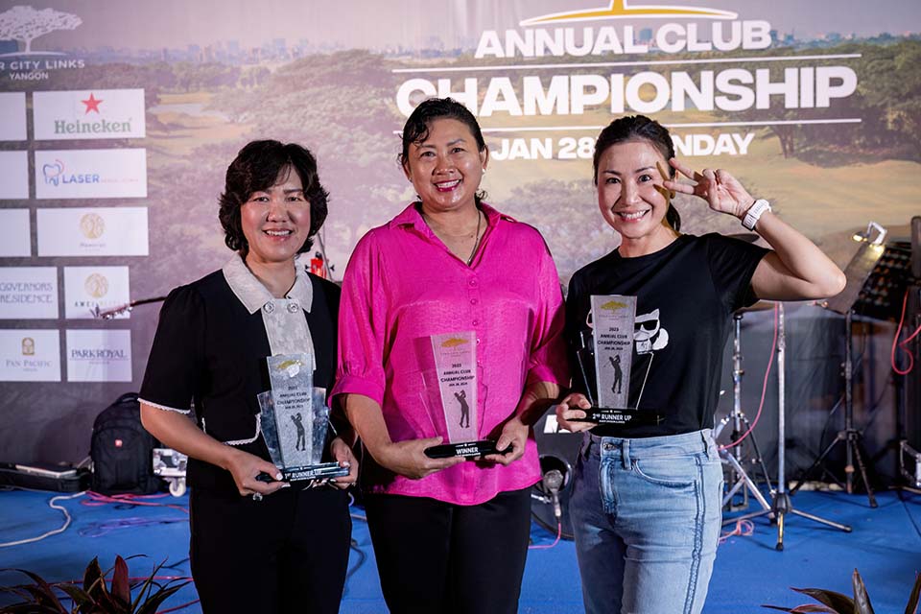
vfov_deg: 23.0
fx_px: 1509
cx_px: 460
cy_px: 307
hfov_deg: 33.9
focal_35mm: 59
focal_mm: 59
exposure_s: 1/200
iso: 2800
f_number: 5.6
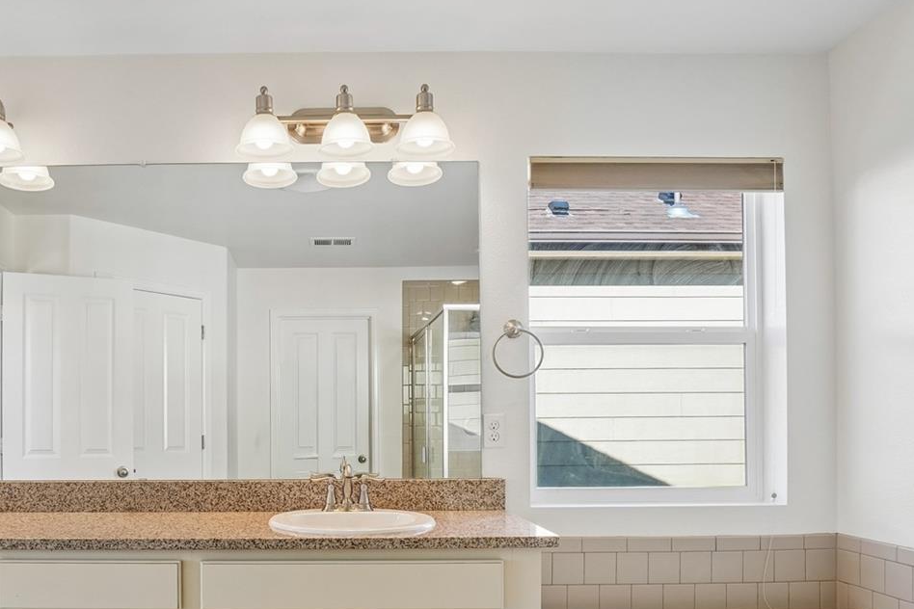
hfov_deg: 64.5
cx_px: 323
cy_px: 442
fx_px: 707
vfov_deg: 45.3
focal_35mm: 28
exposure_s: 1/60
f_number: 8
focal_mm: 11
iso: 400
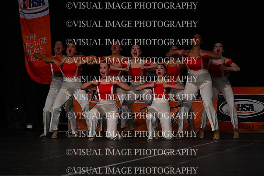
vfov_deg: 7.6
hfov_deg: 11.4
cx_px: 132
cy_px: 88
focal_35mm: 180
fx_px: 1319
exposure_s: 1/1000
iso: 6400
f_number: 4
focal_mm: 120
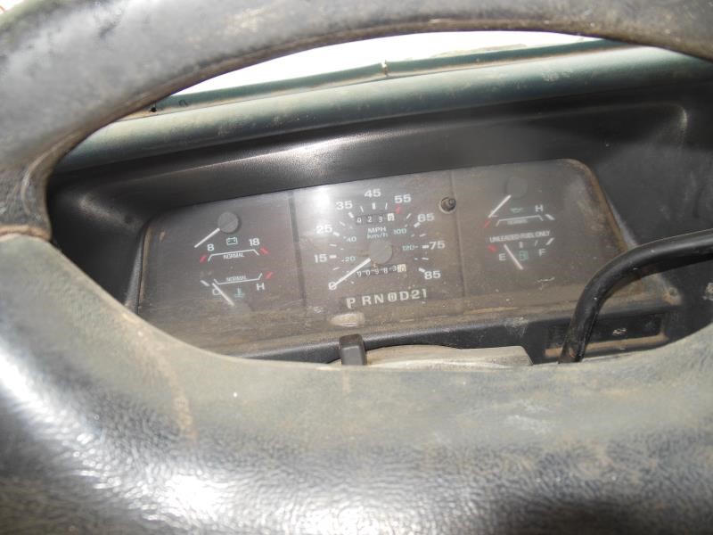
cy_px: 268
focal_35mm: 25
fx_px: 515
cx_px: 356
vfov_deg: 54.9
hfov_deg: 69.4
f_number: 3.2
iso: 125
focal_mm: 4.5
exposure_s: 1/25
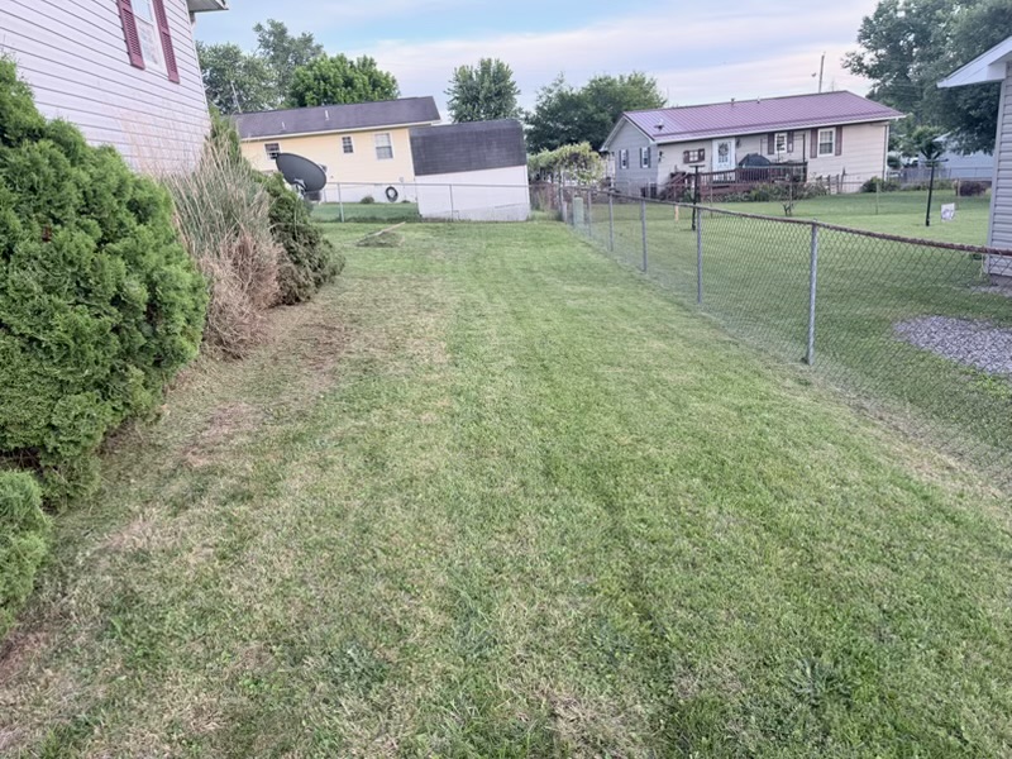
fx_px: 702
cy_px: 380
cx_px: 506
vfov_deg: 56.8
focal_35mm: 24
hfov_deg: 71.6
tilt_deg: -16.9
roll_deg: +6.6
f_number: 1.78
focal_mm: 6.76
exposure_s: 1/142
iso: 80
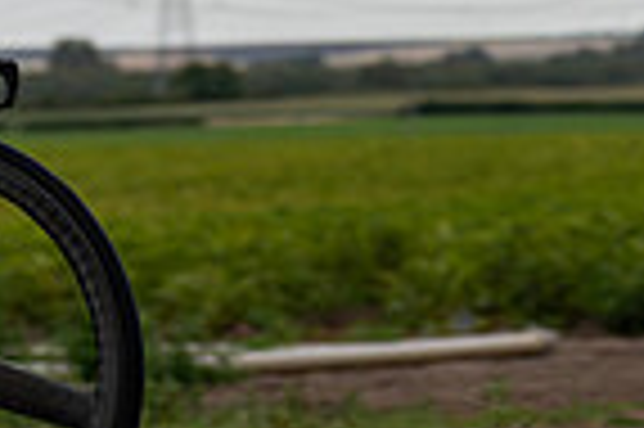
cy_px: -103
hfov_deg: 6.4
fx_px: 5718
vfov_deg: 4.3
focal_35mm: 320
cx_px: -81
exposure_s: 1/800
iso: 1000
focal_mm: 70
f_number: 3.2
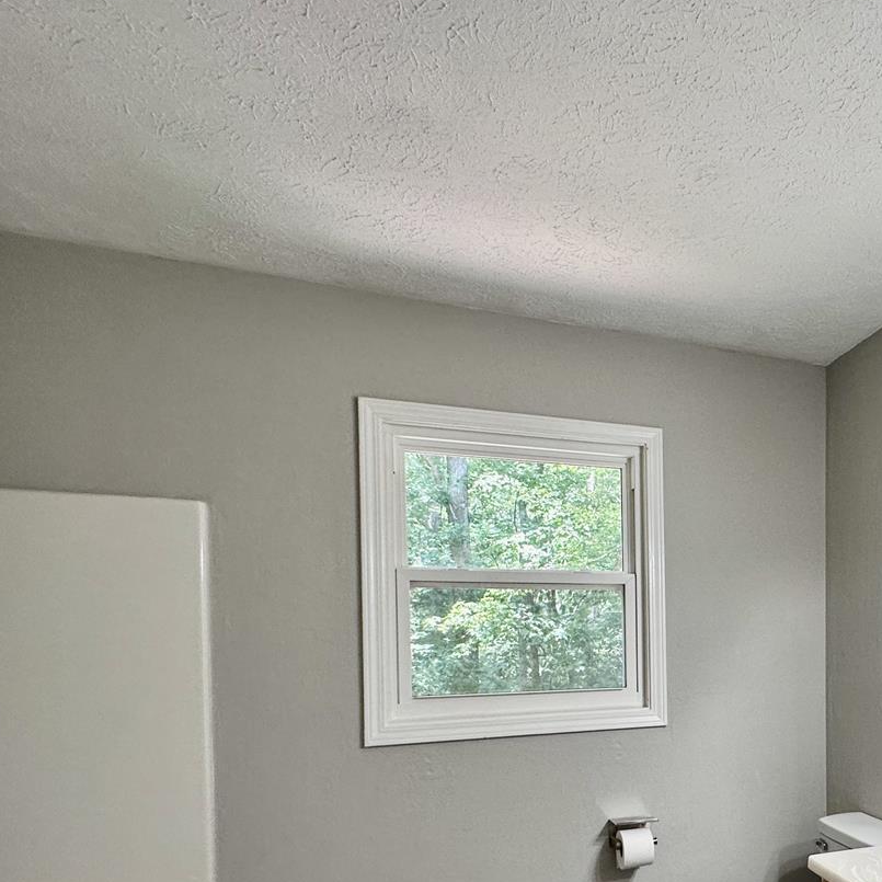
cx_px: 769
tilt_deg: -0.6
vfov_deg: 57.8
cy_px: 661
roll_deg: +0.7
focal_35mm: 26
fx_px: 749
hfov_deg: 54.3
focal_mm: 2.22
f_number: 2.2
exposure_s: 1/120
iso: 160
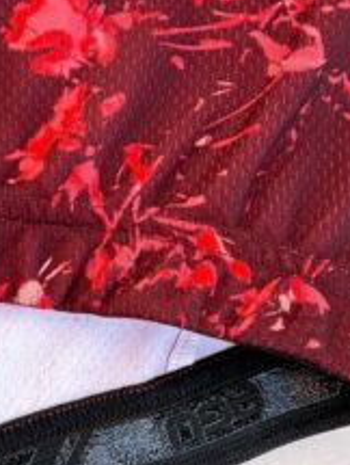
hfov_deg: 24.8
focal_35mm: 52
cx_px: -93
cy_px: 225
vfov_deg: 36.8
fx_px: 699
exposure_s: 1/121
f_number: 2.2
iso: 40
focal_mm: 2.22
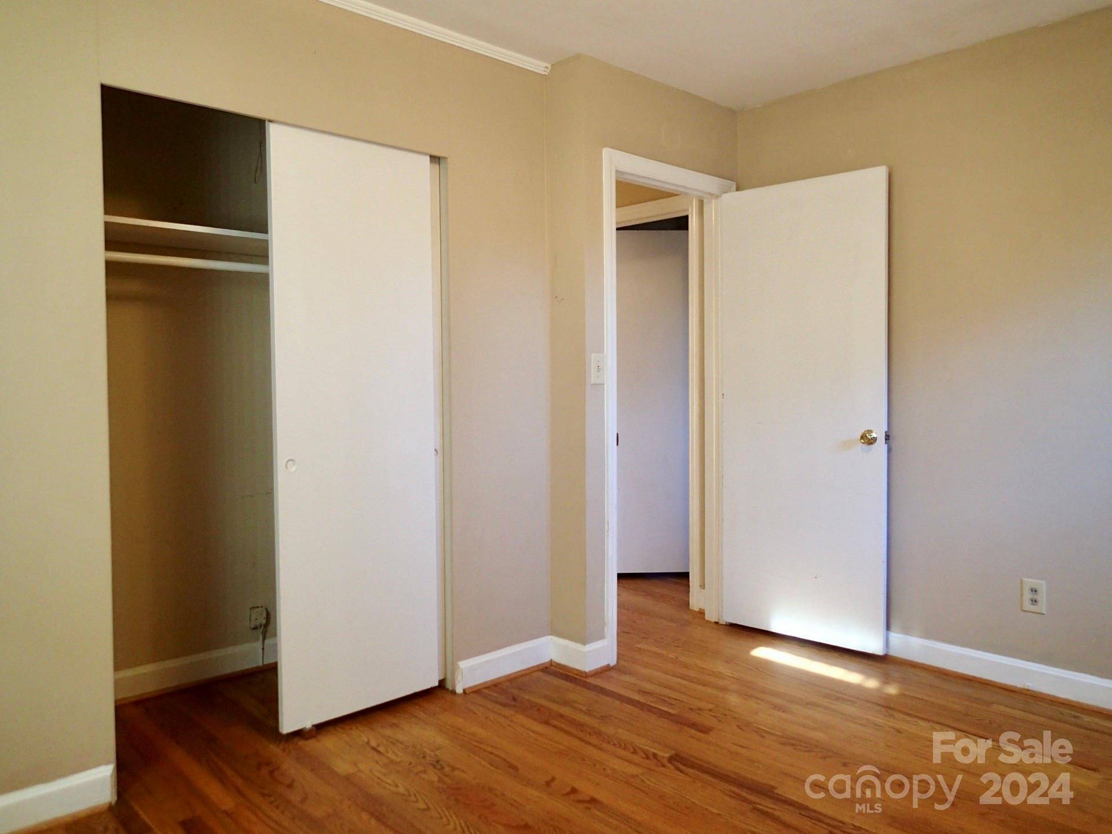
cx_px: 556
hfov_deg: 69.4
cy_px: 417
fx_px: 803
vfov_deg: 54.9
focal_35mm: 25
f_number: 2
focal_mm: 4.5
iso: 200
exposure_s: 1/40
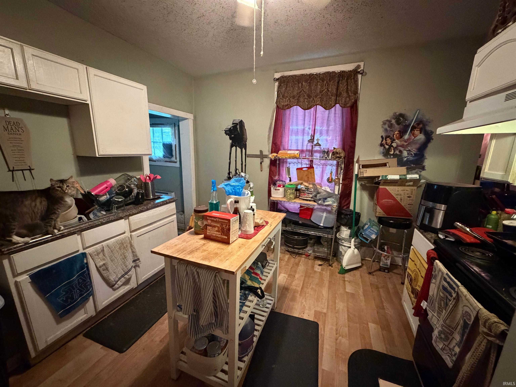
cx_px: 258
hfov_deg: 102.1
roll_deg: -0.8
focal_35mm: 14
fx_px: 209
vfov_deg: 85.7
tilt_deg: -13.8
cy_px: 194
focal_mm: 2.22
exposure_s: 1/40
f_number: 2.2
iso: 1250
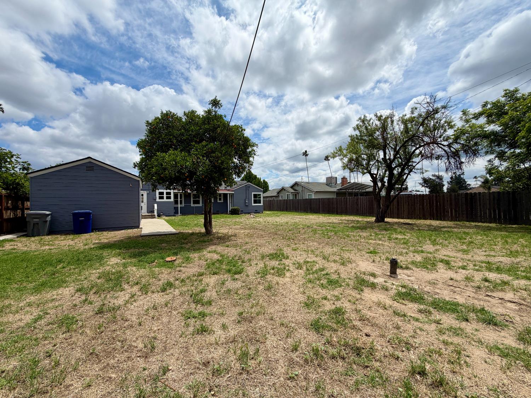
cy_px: 199
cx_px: 266
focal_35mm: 14
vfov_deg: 85.7
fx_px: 215
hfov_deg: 102.1
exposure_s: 1/1795
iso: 20
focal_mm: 2.22
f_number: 2.2
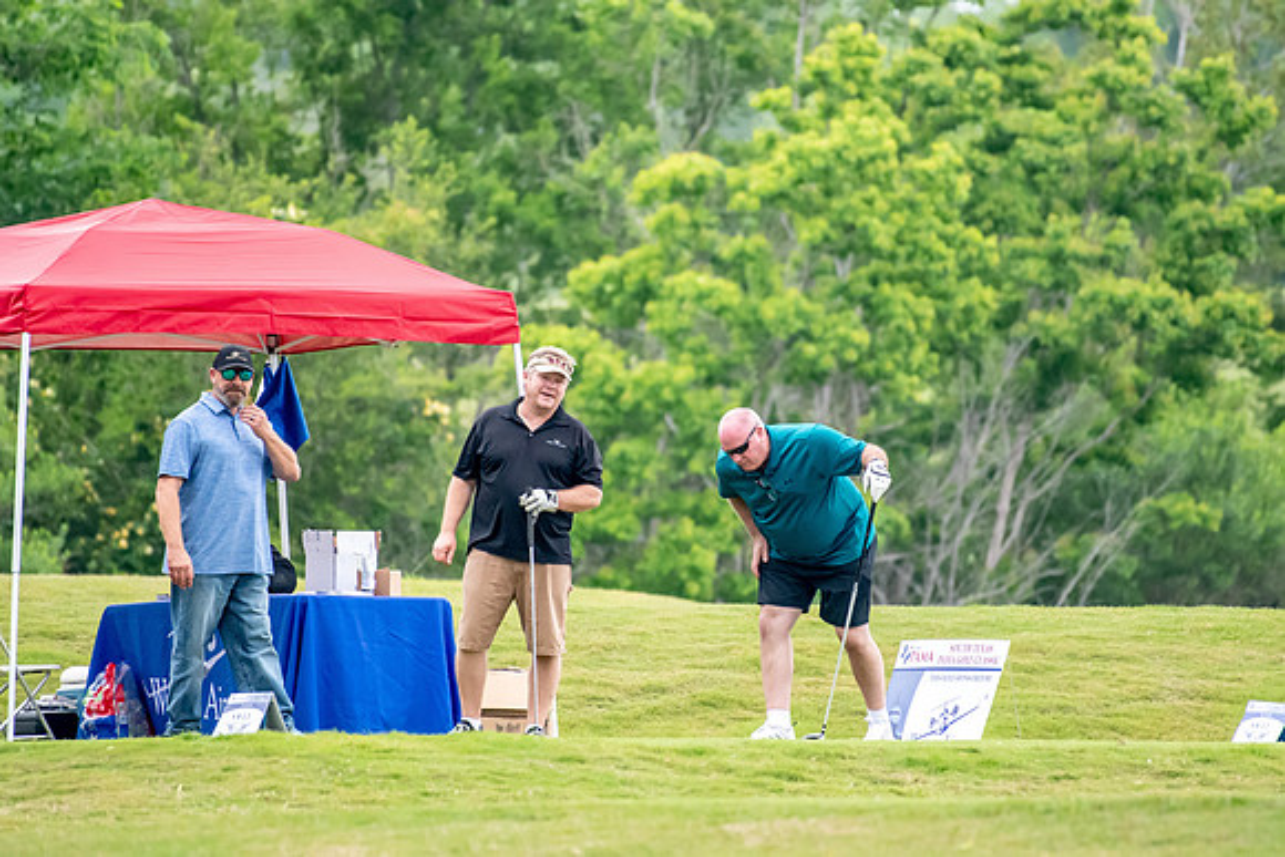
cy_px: 428
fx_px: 26776
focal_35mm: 750
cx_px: 642
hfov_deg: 2.7
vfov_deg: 1.8
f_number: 5.6
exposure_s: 1/2000
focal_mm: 500
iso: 3200
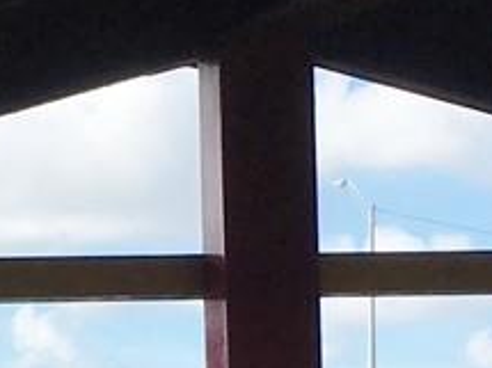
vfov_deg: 6.8
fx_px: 3068
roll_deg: +0.2
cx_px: -318
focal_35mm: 216
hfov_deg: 8.9
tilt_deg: +3.2
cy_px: 434
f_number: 2.2
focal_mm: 4.15
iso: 25
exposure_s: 1/1131
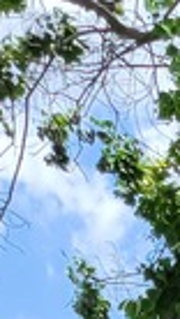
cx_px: 817
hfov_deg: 3.8
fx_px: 2494
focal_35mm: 295
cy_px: 1193
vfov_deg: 6.2
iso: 40
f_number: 1.8
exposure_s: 1/1930
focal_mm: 5.4
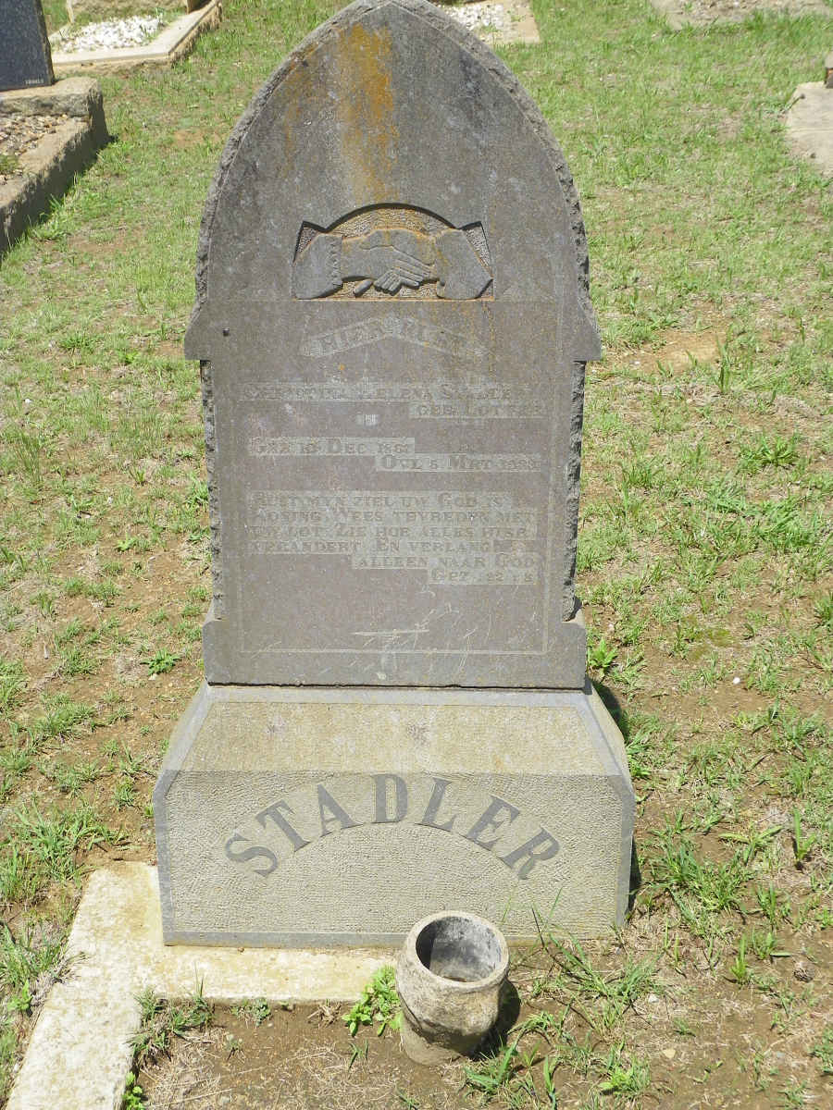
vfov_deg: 38.2
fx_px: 1604
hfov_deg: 29.1
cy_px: 555
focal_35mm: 50
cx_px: 416
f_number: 5
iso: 64
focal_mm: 8.9
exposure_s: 1/250
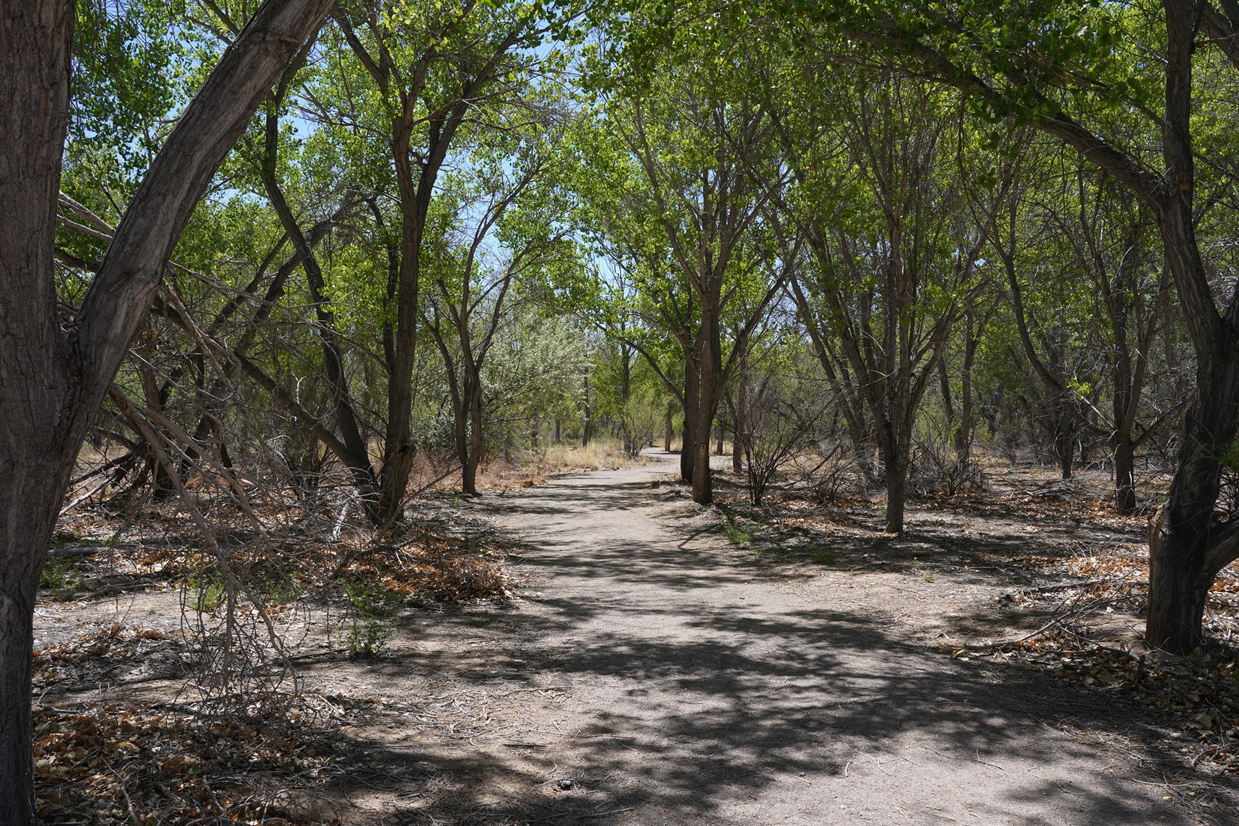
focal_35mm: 32
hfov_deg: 58.7
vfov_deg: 41.1
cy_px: 413
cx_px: 620
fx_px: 1101
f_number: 11
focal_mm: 32
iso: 100
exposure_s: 1/100
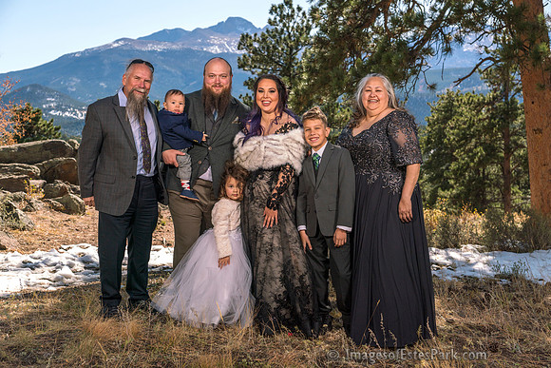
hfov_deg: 39.6
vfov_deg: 27.0
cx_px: 276
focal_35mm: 50
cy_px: 184
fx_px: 765
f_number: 5
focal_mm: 50
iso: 250
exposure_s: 1/2000
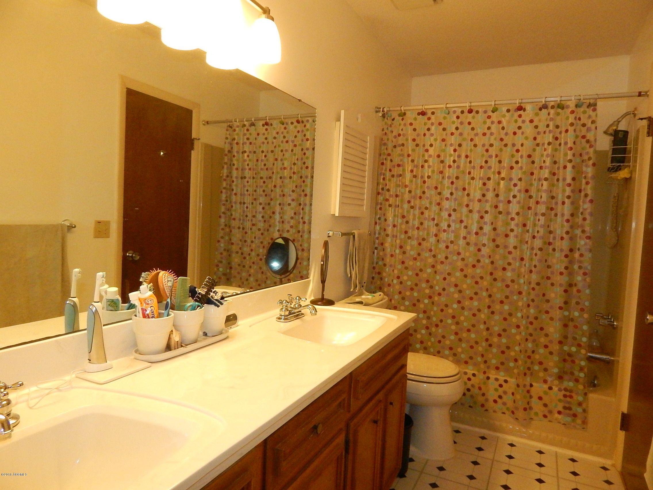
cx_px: 326
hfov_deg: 73.9
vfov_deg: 58.9
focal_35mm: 23
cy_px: 245
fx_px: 434
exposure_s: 1/200
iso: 800
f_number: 3
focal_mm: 4
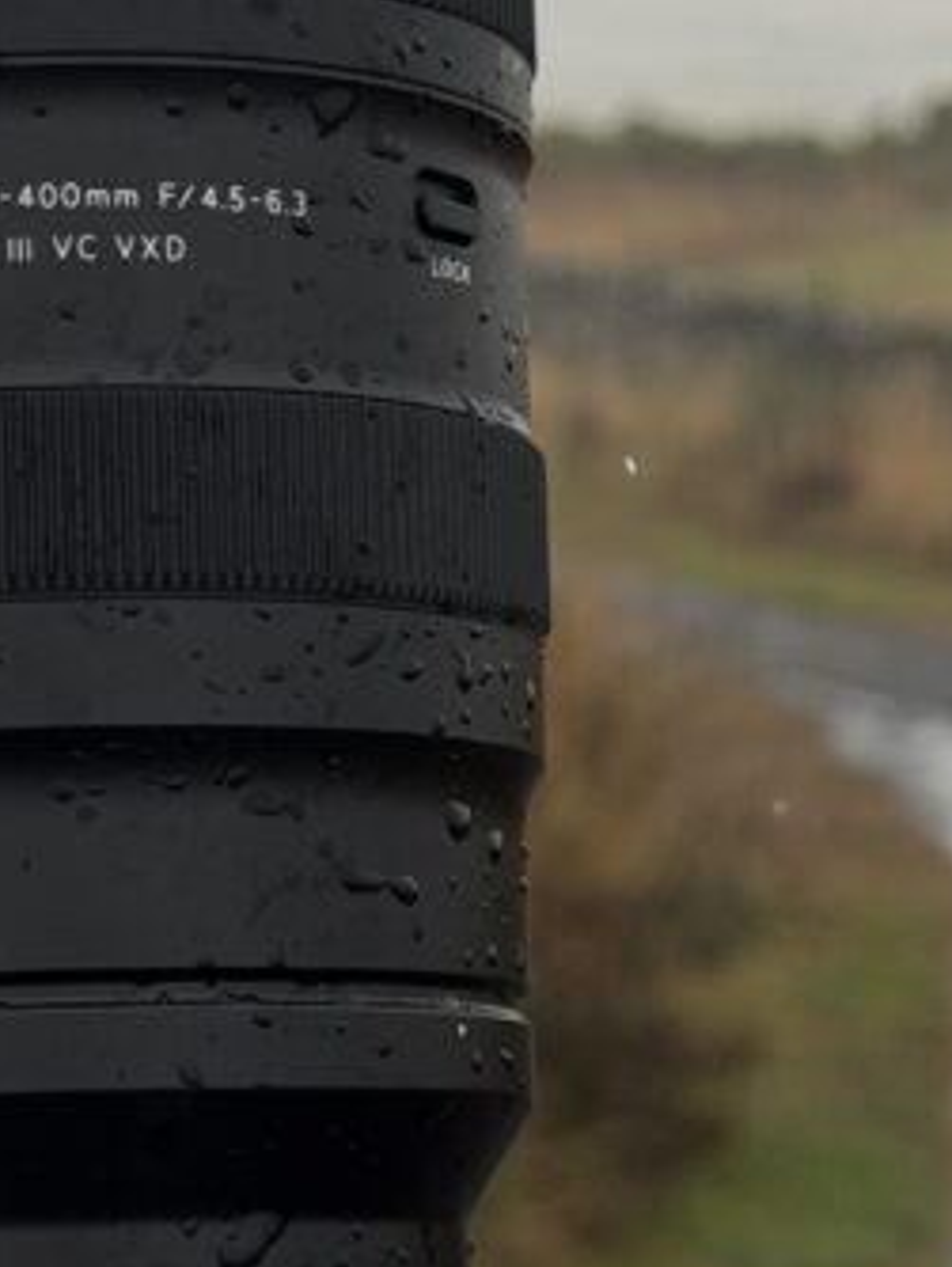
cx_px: 319
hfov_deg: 10.1
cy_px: 634
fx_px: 5383
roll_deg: +1.5
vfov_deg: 13.4
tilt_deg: -8.9
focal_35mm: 147
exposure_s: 1/855
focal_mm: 6.76
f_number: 1.78
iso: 64
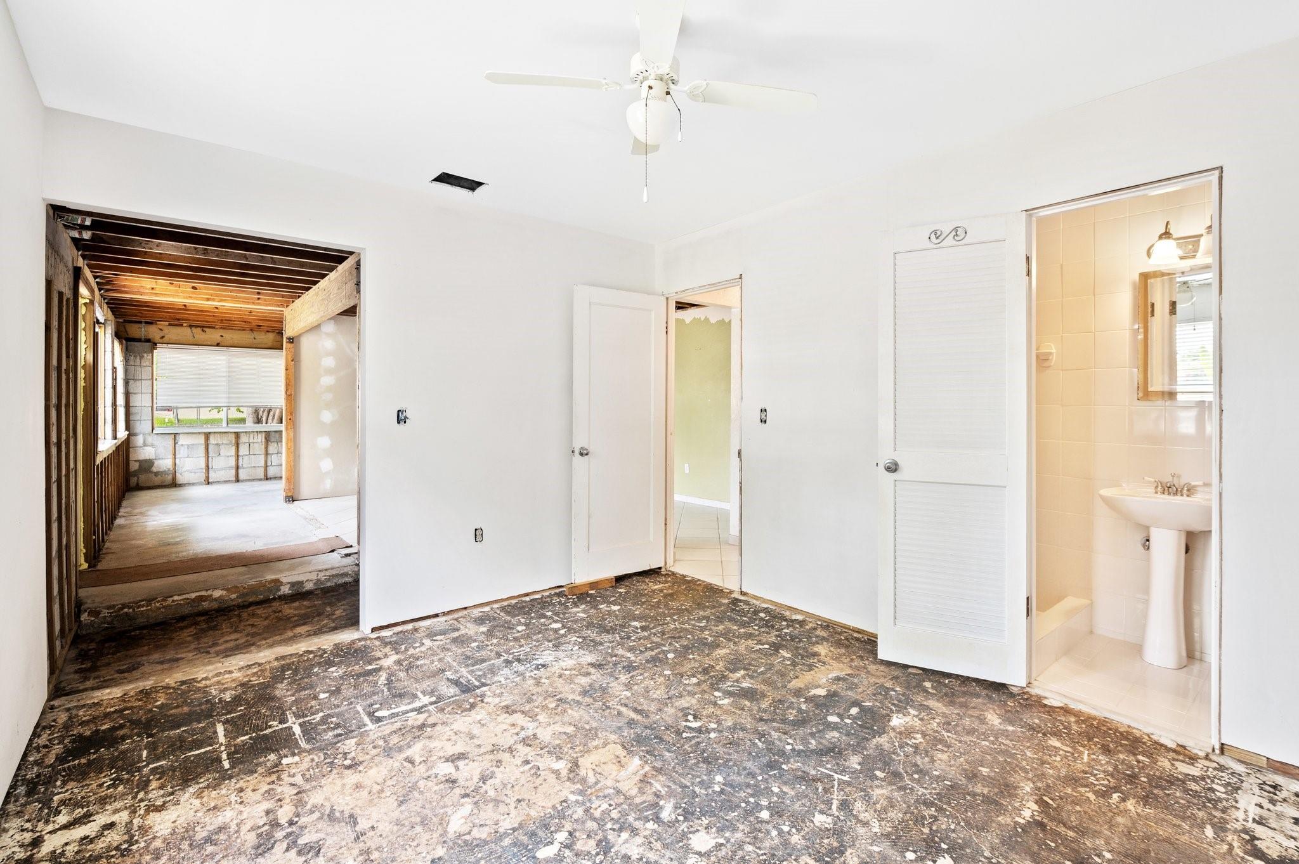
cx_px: 650
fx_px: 577
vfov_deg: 73.7
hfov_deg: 96.8
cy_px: 432
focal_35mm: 16
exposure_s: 1/10
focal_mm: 16
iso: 200
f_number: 8
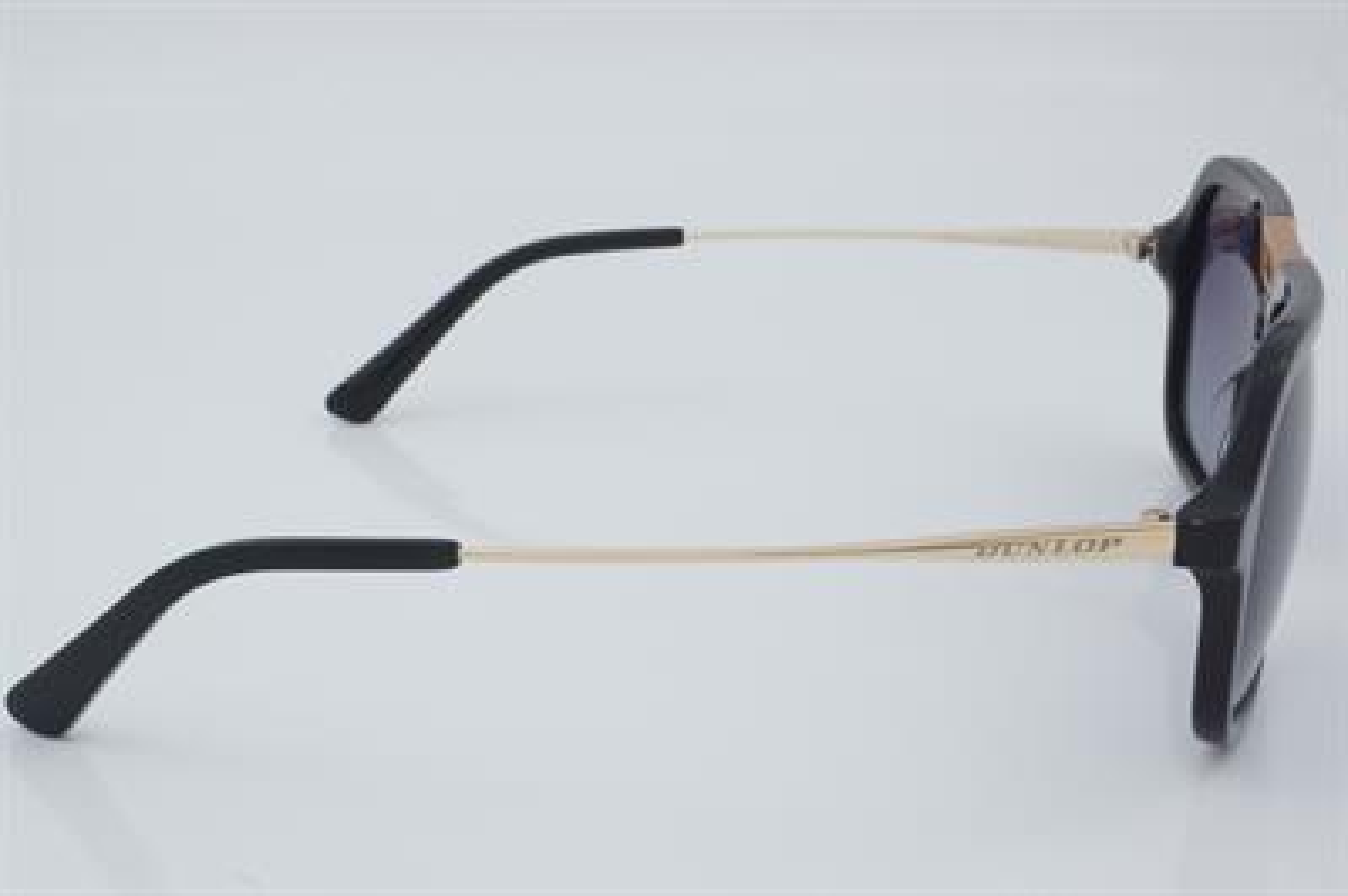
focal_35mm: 68
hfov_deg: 29.9
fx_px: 2525
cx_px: 674
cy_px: 448
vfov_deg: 20.1
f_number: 32
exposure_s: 1/4
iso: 100
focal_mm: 45
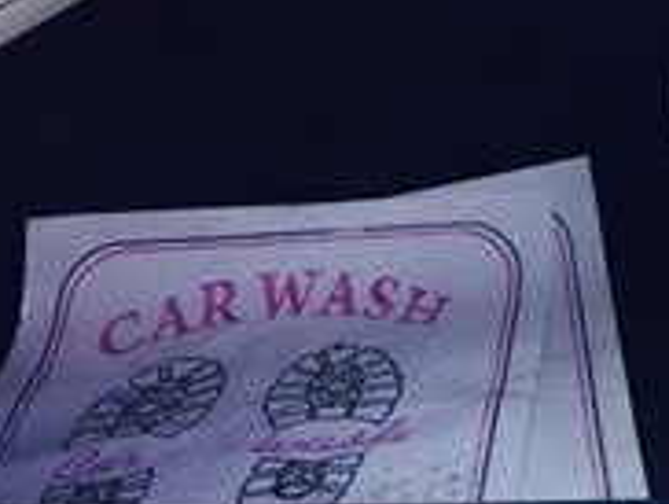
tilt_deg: -7.2
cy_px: -359
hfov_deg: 17.9
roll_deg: -0.5
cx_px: 783
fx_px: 2032
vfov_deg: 13.0
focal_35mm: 105
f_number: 2.2
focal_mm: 4.15
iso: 32
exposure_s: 1/122
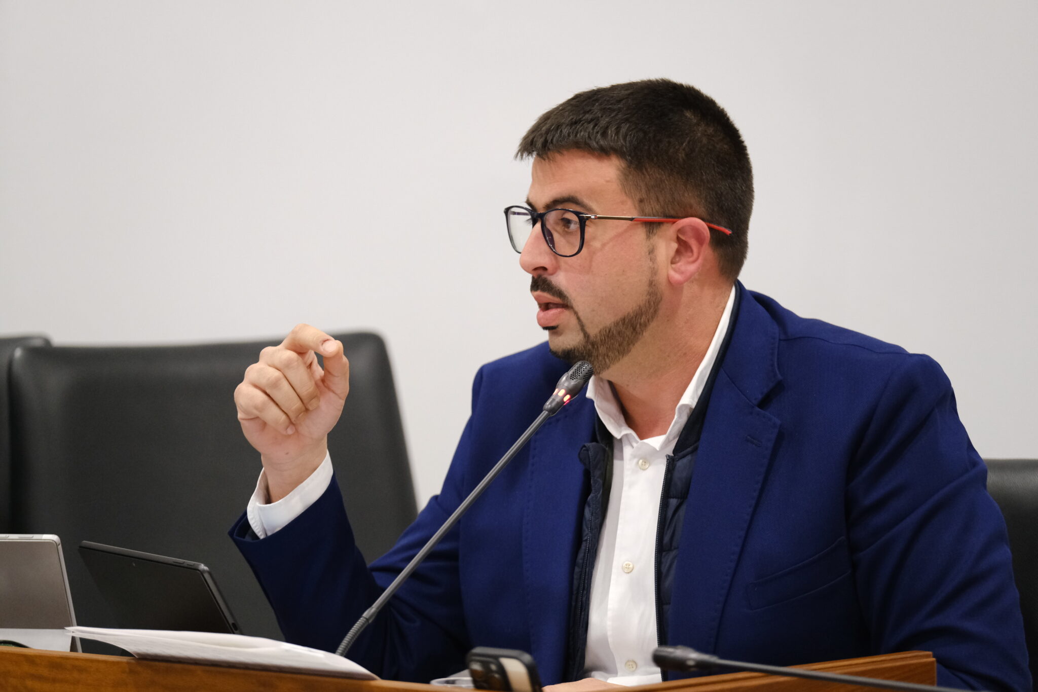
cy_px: 346
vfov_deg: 6.5
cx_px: 519
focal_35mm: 210
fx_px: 6054
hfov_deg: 9.8
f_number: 2.8
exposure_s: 1/250
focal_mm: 140
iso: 2500
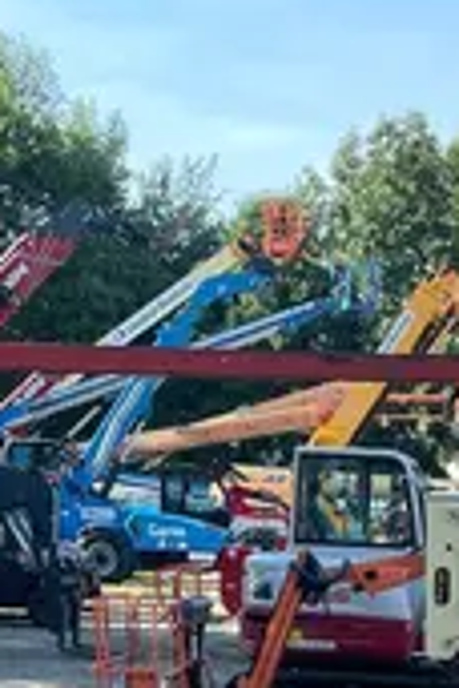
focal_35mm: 116
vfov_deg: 15.1
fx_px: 2218
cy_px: 1273
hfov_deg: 11.7
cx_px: 427
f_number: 1.6
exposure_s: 1/463
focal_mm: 4.2
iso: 32
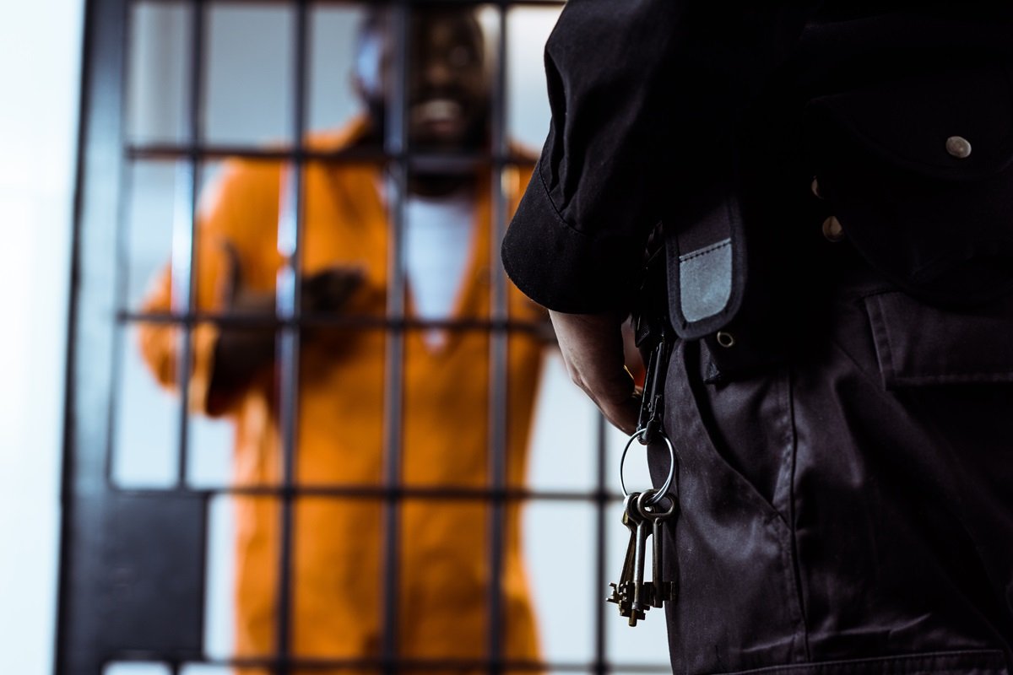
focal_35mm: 85
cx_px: 506
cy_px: 338
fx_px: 2392
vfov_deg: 16.1
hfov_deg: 23.9
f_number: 3.2
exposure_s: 1/200
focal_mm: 85
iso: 125
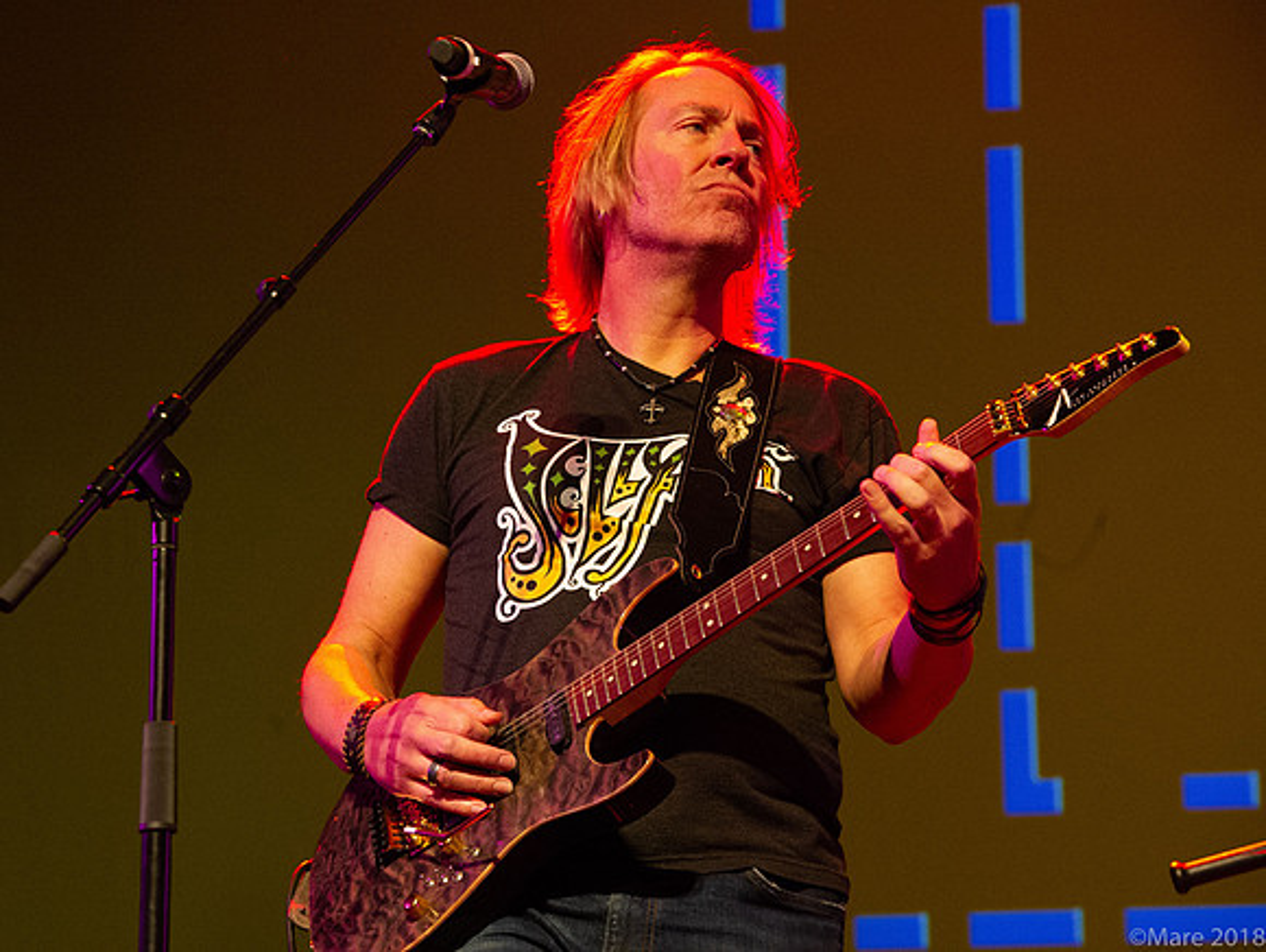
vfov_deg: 9.8
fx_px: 5559
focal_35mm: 152
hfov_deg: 13.0
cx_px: 551
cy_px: 476
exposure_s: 1/160
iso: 8000
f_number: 7.1
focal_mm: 140
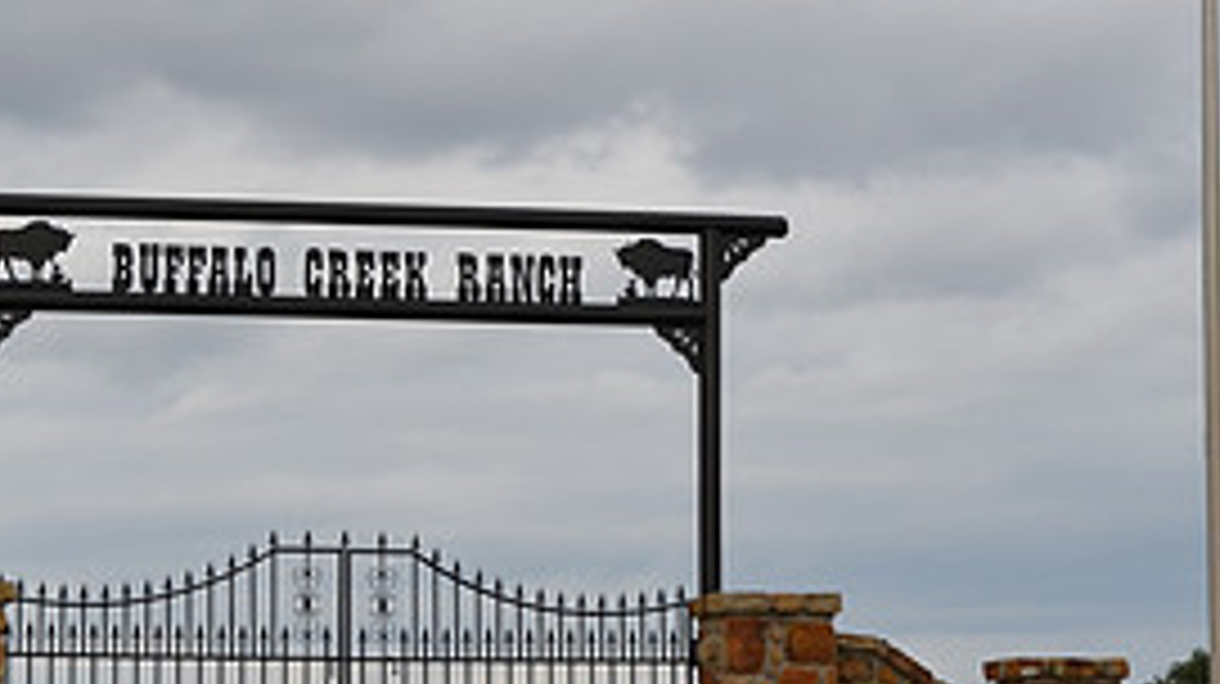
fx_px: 4558
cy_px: 315
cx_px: 396
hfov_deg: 15.2
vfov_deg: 8.6
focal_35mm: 141
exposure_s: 1/250
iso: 100
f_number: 8
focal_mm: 42
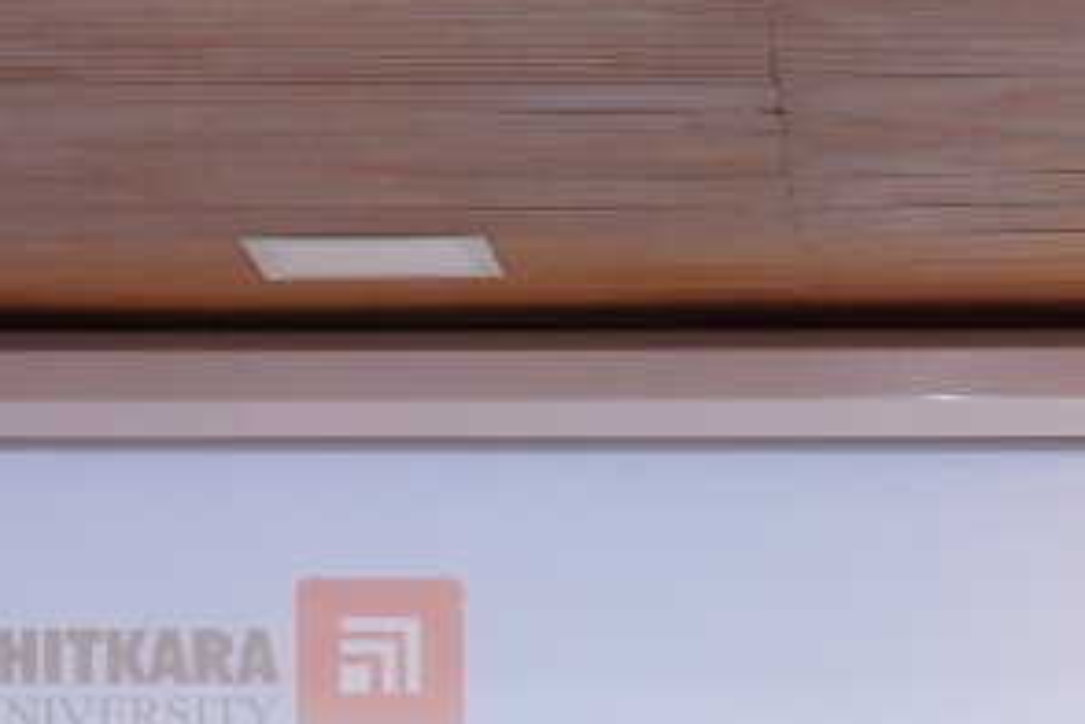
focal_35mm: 204
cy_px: 1629
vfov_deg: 6.5
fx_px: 6148
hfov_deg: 10.0
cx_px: 978
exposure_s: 1/250
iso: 2500
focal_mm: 37
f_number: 5
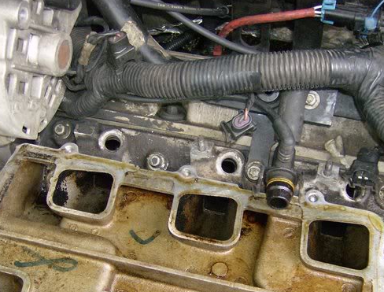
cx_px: 191
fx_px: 658
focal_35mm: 59
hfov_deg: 32.5
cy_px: 222
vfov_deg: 24.7
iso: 200
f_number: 2.8
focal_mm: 6
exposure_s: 1/60
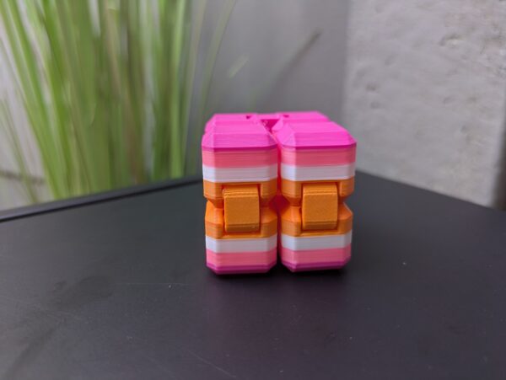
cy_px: 190
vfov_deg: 54.9
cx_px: 253
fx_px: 366
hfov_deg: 69.3
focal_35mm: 25
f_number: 1.89
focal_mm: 5.43
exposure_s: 1/33.3
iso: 55
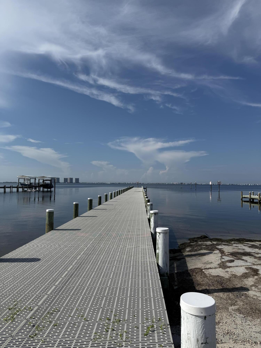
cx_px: 130
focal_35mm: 24
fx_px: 241
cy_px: 174
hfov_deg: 56.8
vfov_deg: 71.6
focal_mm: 6.76
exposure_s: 1/9091
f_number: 1.78
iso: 80
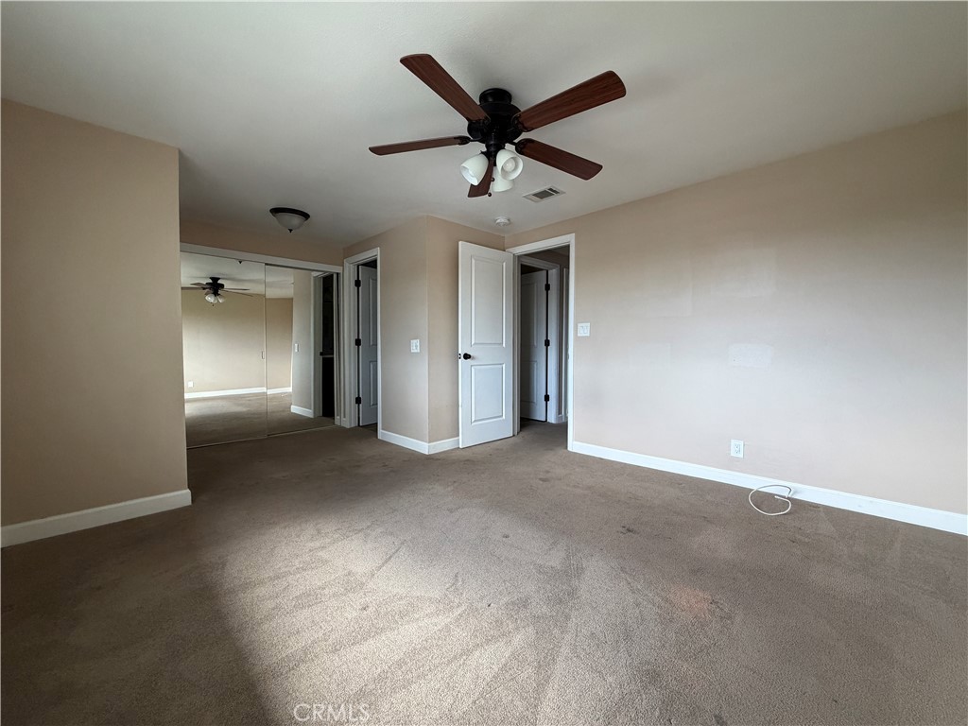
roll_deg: +0.5
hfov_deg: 102.1
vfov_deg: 85.7
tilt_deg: -1.8
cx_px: 484
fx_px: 391
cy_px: 363
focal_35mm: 14
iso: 250
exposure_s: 1/120
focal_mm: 2.22
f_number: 2.2
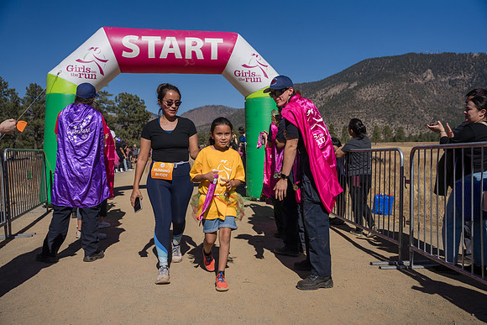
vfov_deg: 39.5
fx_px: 452
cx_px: 244
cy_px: 162
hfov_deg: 56.6
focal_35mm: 33
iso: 320
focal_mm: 33.4
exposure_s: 1/8000
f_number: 4
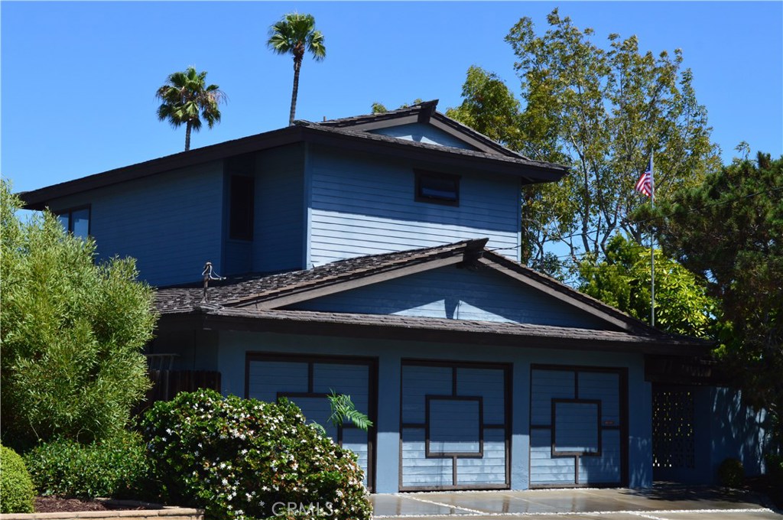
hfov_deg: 29.9
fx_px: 1466
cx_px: 392
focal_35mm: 68
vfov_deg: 20.1
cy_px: 260
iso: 400
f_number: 11
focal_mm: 45
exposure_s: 1/400
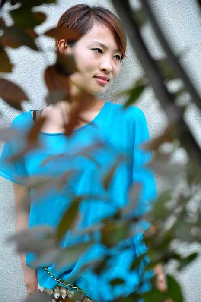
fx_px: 1322
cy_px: 151
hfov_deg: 8.7
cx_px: 100
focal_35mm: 158
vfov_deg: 13.1
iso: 200
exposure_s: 1/15
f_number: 5.6
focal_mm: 105
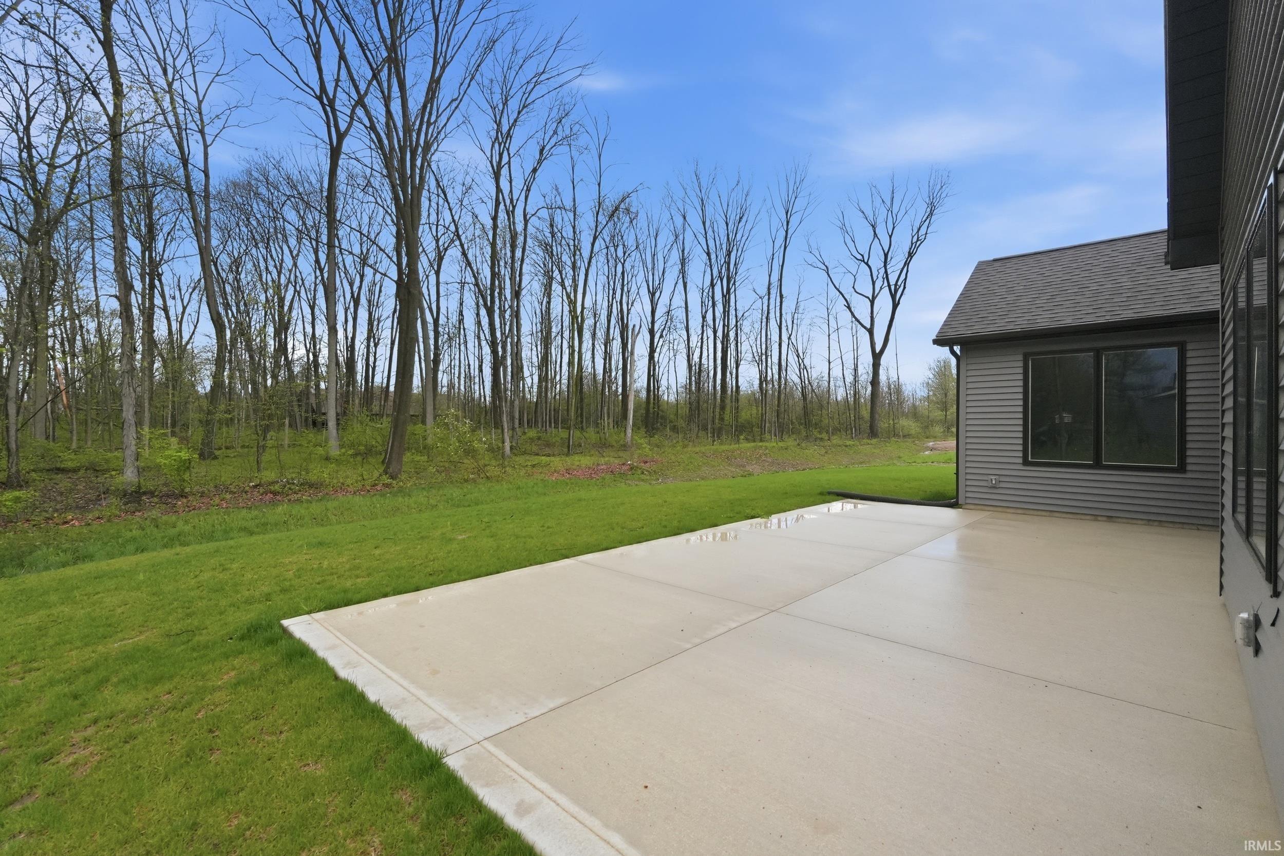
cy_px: 428
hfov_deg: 100.4
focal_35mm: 15
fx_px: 535
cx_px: 642
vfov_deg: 77.3
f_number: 4
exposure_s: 1/4000
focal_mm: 10
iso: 800
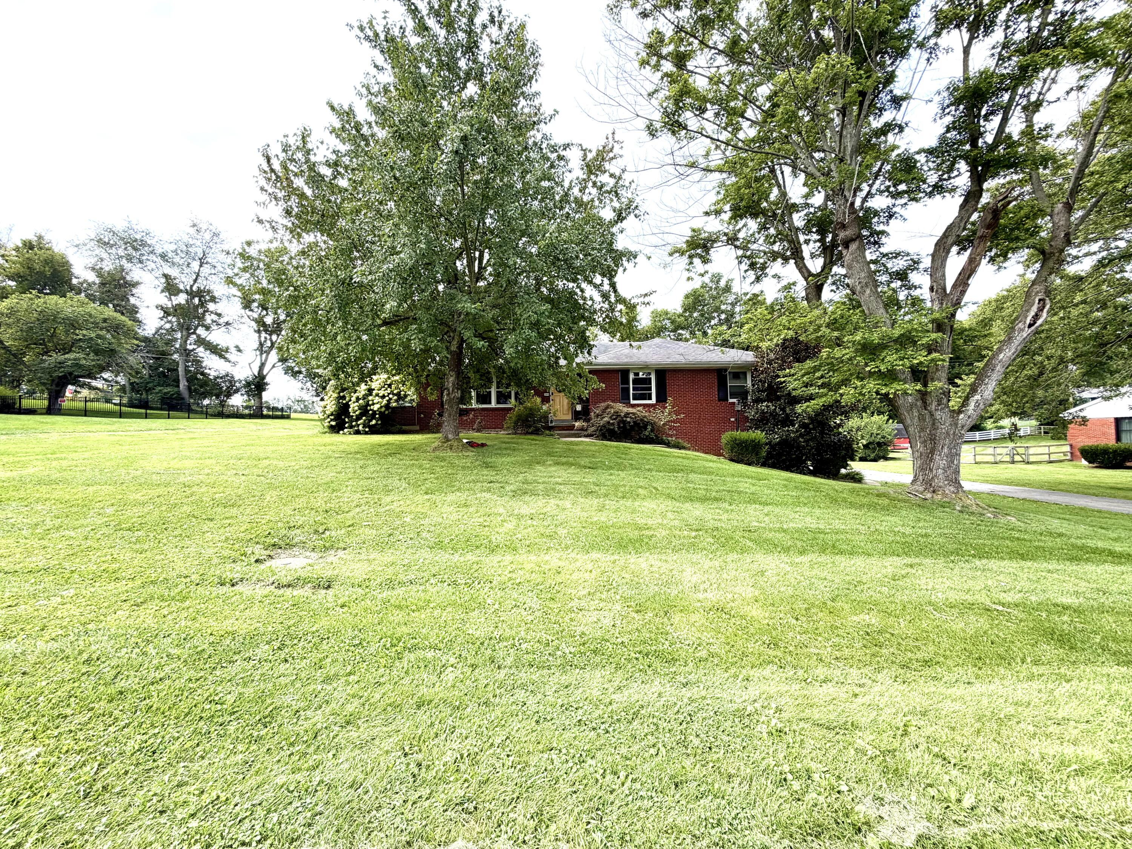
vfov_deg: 85.7
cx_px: 566
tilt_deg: +1.8
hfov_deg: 102.1
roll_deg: +2.0
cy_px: 424
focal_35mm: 14
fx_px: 458
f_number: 2.2
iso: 50
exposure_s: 1/502
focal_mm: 2.22
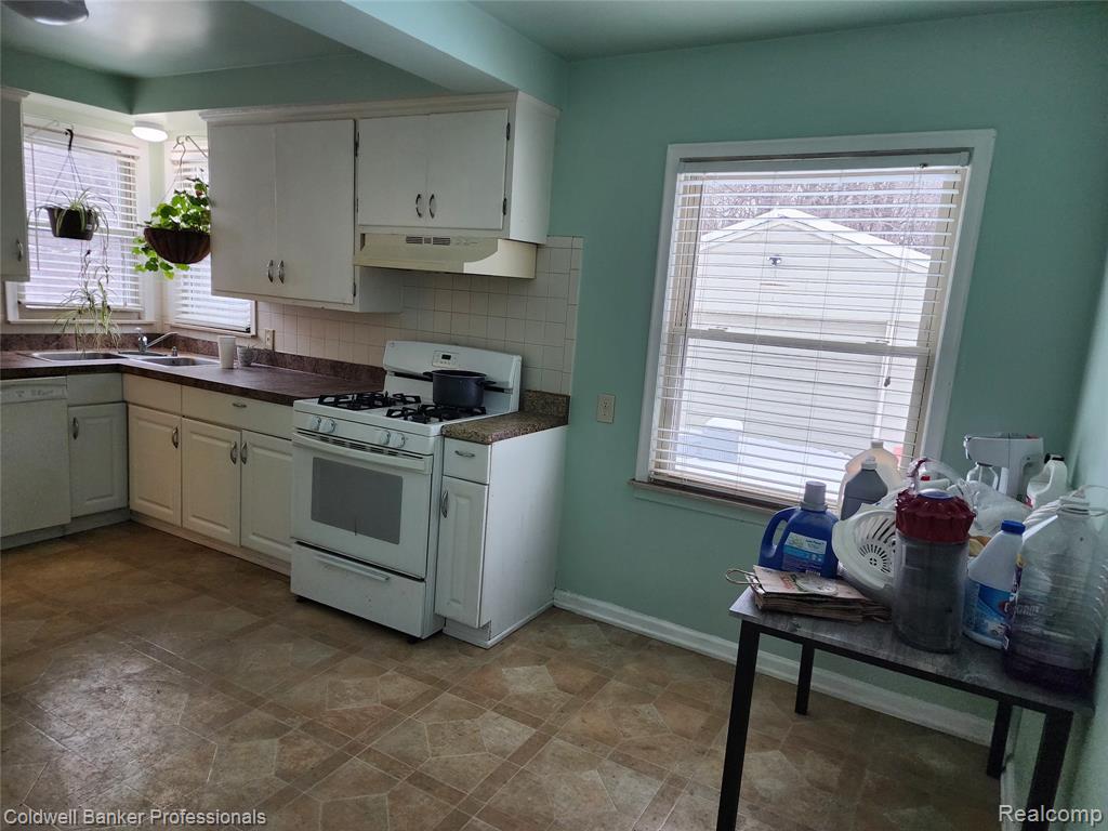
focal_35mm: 23
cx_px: 554
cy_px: 416
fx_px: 736
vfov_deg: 58.9
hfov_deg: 73.9
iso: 250
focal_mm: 6.4
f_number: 1.8
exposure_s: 1/120
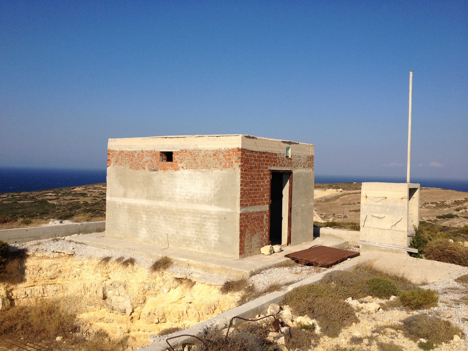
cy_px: 176
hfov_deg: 52.6
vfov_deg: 40.7
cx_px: 234
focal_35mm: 35
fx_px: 473
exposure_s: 1/3247
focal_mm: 4.28
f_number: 2.4
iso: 50
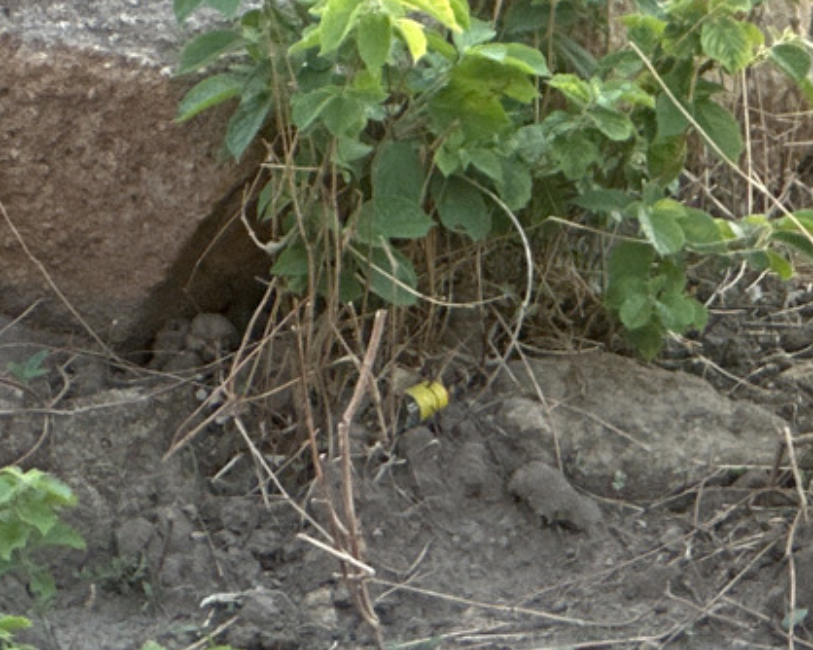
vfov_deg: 4.2
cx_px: 566
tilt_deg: -21.2
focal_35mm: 360
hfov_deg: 5.4
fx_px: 8658
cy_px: 1281
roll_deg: +6.7
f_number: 2.8
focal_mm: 9
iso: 64
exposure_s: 1/99
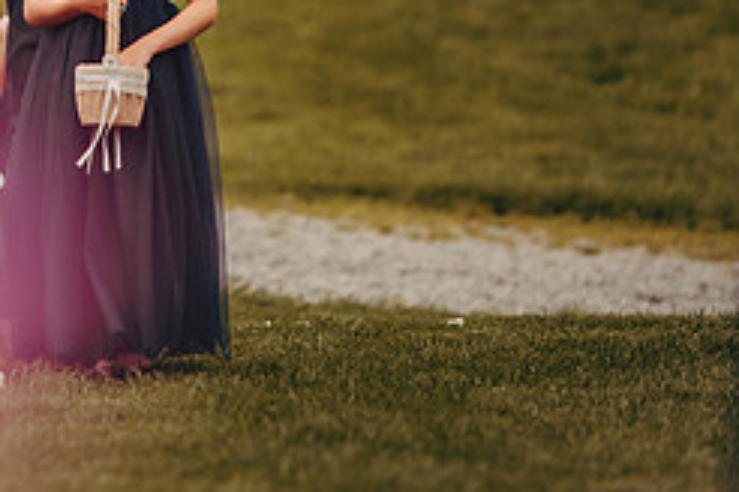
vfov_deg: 2.9
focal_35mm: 472
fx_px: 9688
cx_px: 120
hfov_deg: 4.4
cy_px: -14
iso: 200
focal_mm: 200
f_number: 2.8
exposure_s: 1/1250
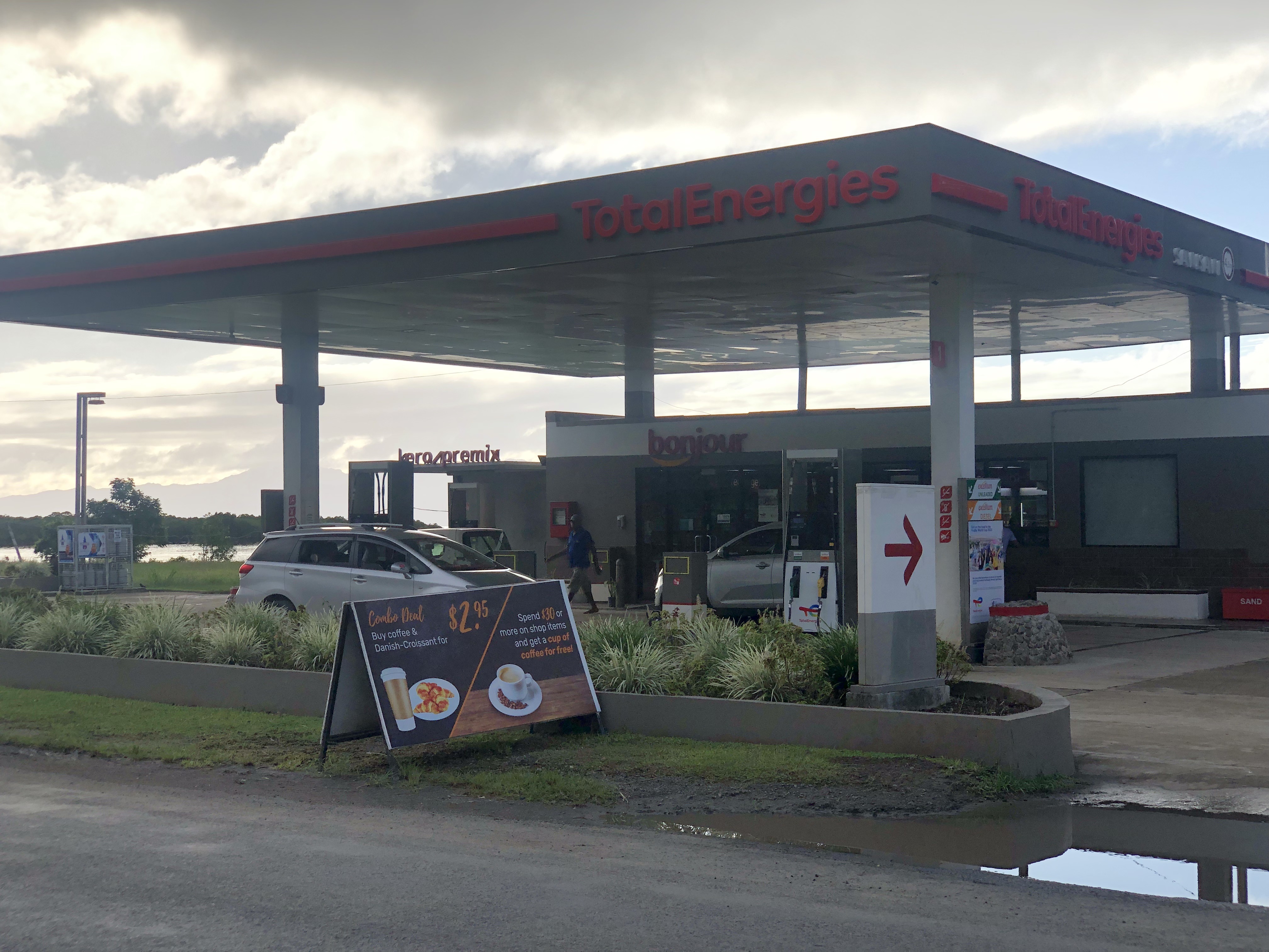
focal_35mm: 52
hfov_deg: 36.8
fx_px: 1906
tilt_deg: +1.9
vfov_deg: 28.0
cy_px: 476
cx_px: 634
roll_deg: +0.0
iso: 16
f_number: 2.4
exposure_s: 1/1715
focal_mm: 6
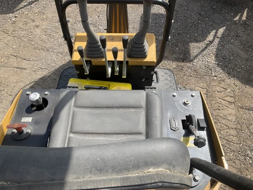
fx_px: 212
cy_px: 95
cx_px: 126
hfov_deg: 61.7
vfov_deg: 48.2
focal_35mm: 29
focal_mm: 3
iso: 25
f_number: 1.8
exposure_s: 1/978
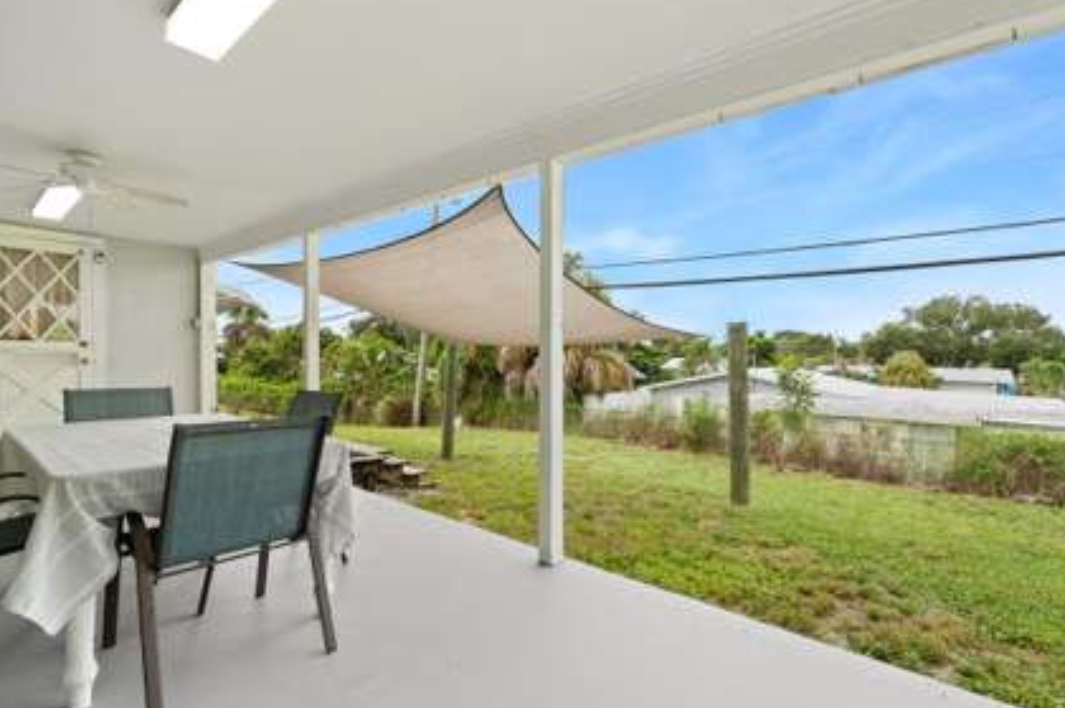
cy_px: 369
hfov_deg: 96.5
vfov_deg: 73.6
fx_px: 473
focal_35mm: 16
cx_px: 583
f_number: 9
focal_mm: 14
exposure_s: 1/6
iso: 250
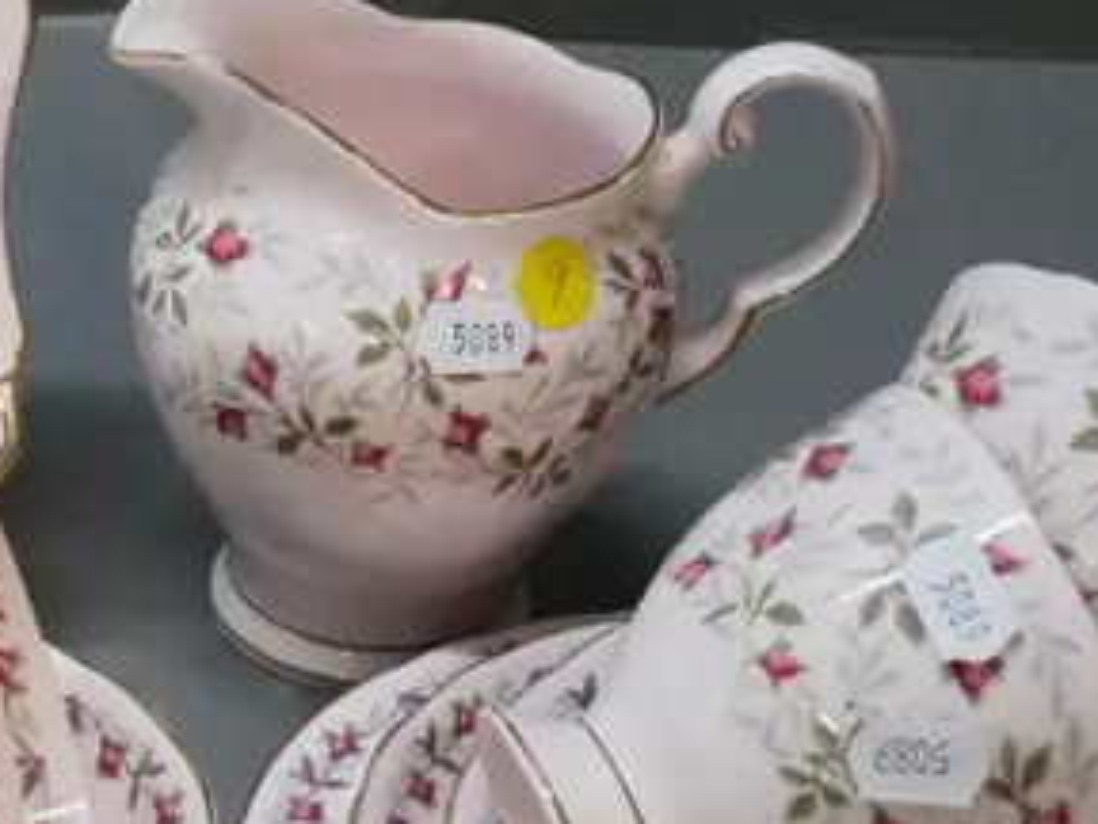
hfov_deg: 14.8
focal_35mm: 128
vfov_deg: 11.6
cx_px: -271
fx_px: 4060
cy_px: 412
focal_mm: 18
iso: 3200
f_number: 5.6
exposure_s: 1/320
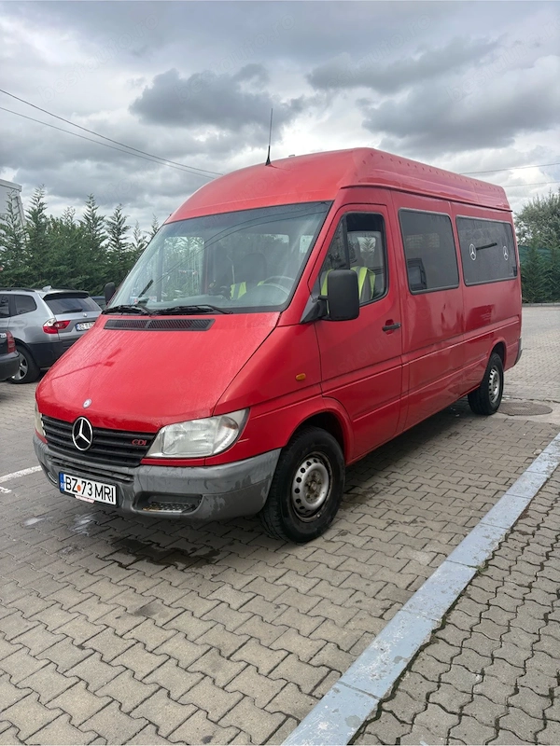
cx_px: 280
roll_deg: +2.1
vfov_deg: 67.3
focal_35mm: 26
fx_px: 561
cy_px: 373
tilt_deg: -8.9
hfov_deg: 53.1
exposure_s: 1/1953
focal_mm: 5.96
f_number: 1.6
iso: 50
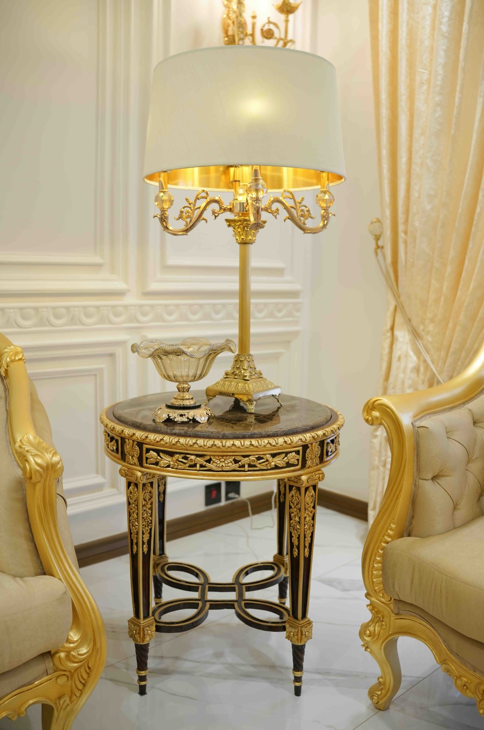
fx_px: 708
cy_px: 365
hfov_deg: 37.7
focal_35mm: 35
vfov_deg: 54.5
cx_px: 242
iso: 320
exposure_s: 1/100
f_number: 2.8
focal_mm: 35
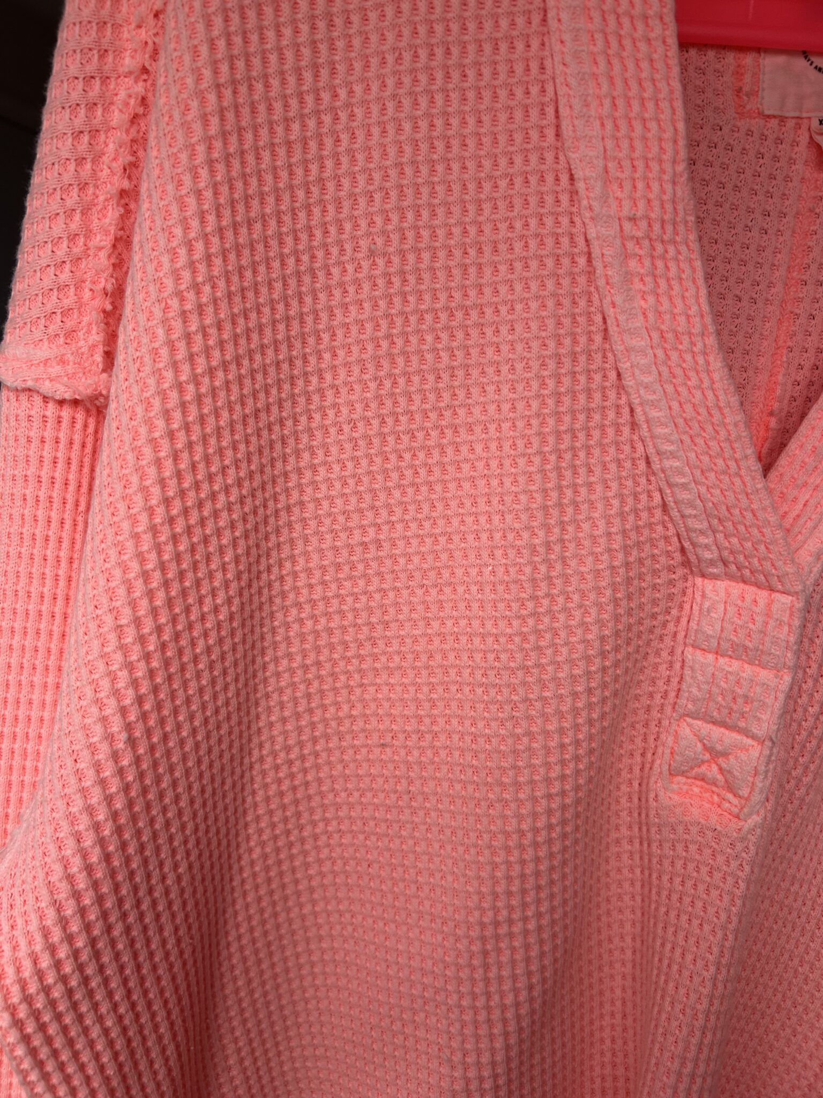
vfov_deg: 67.3
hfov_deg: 53.1
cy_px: 549
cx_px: 412
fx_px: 824
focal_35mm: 26
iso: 50
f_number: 1.5
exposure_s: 1/448
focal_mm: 5.7
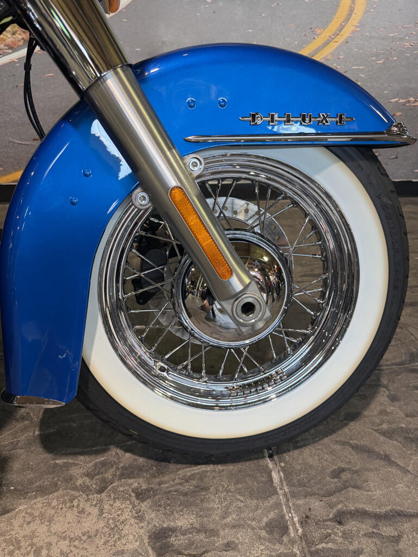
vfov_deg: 71.6
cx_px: 209
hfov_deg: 56.8
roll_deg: -1.5
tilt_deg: -28.0
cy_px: 278
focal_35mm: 24
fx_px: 386
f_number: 1.78
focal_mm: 6.76
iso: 160
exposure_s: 1/120
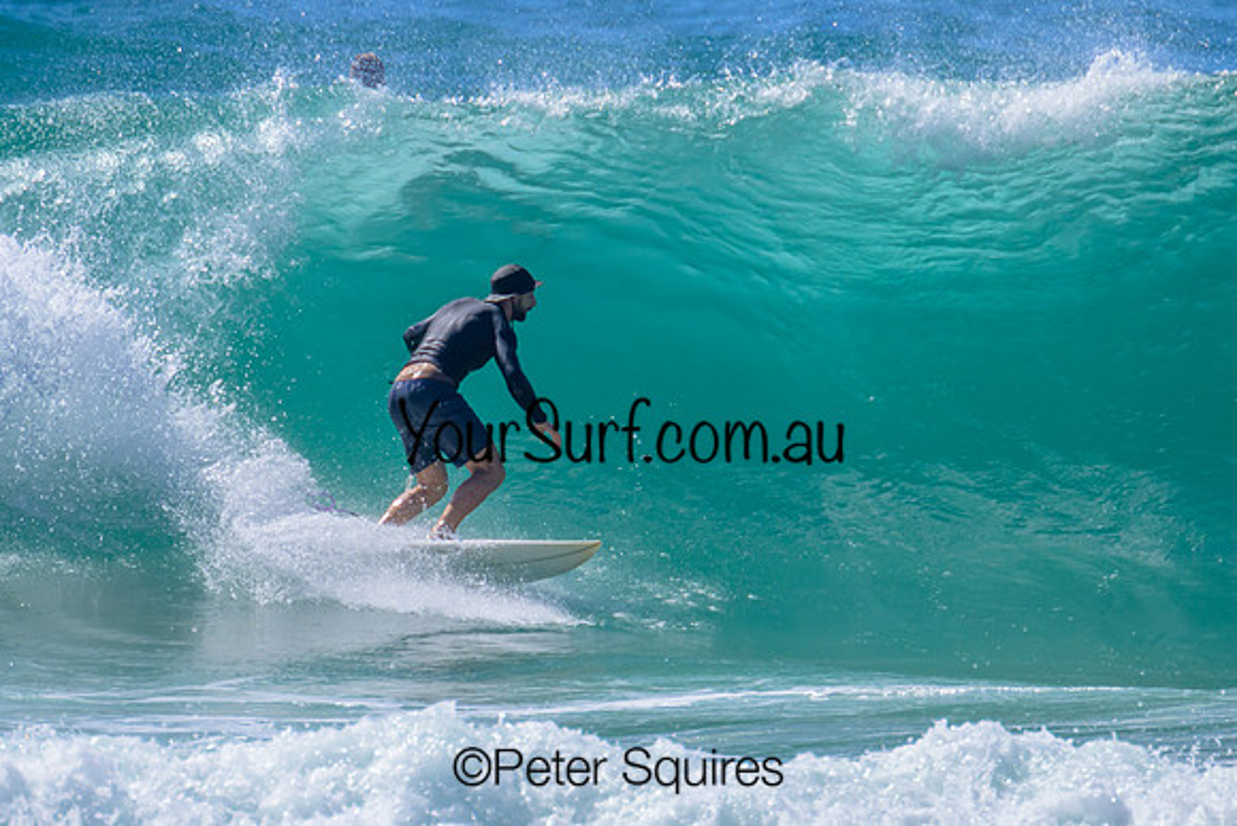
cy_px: 314
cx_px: 563
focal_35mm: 1099
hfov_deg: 1.9
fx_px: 37770
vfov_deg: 1.3
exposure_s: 1/2000
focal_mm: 800
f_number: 11
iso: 900
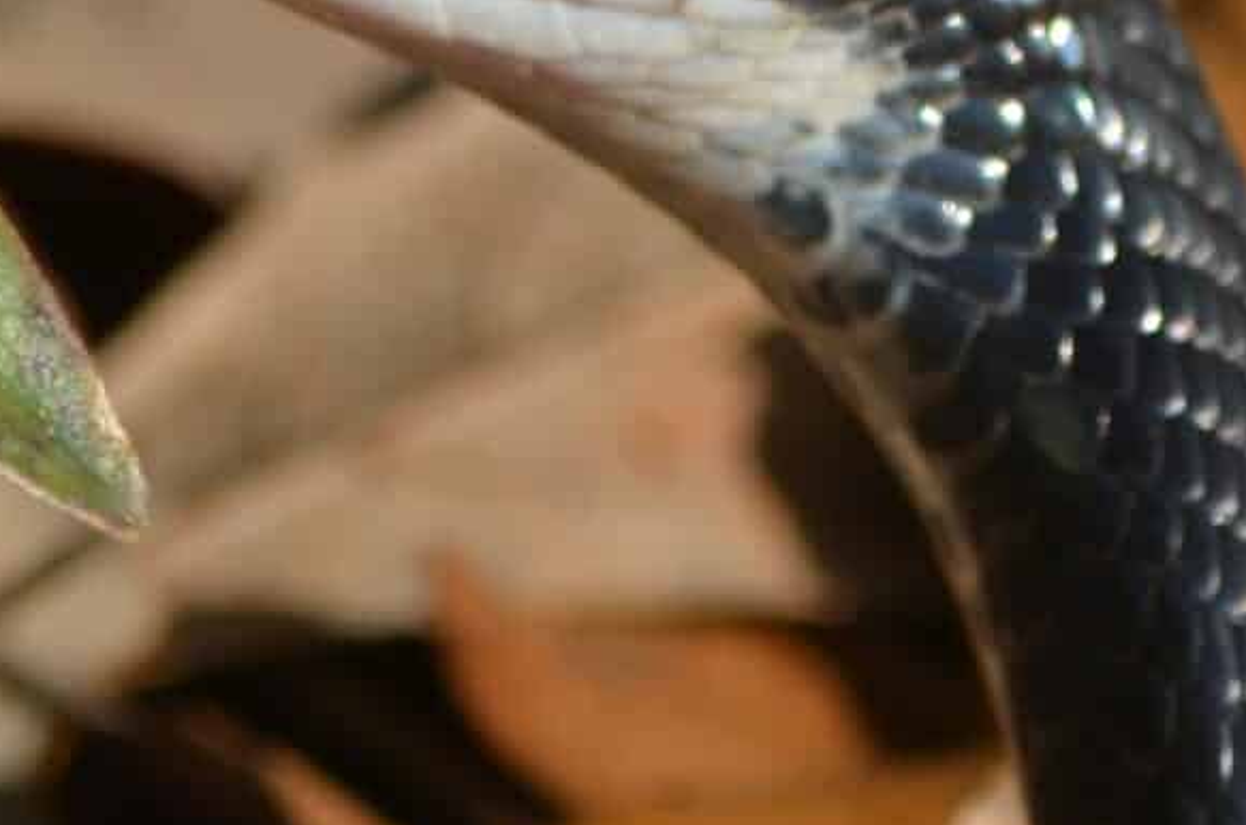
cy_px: -38
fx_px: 68277
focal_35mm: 1977
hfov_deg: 1.0
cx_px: 430
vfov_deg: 0.7
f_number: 8
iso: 100
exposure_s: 1/250
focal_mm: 300
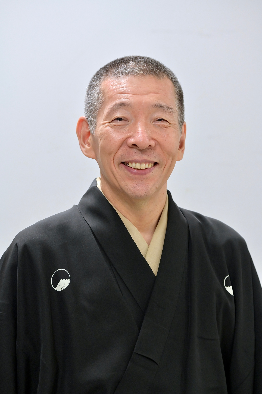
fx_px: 1476
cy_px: 197
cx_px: 131
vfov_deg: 15.2
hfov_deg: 10.1
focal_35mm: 135
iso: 2000
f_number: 6.3
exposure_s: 1/50
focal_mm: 135
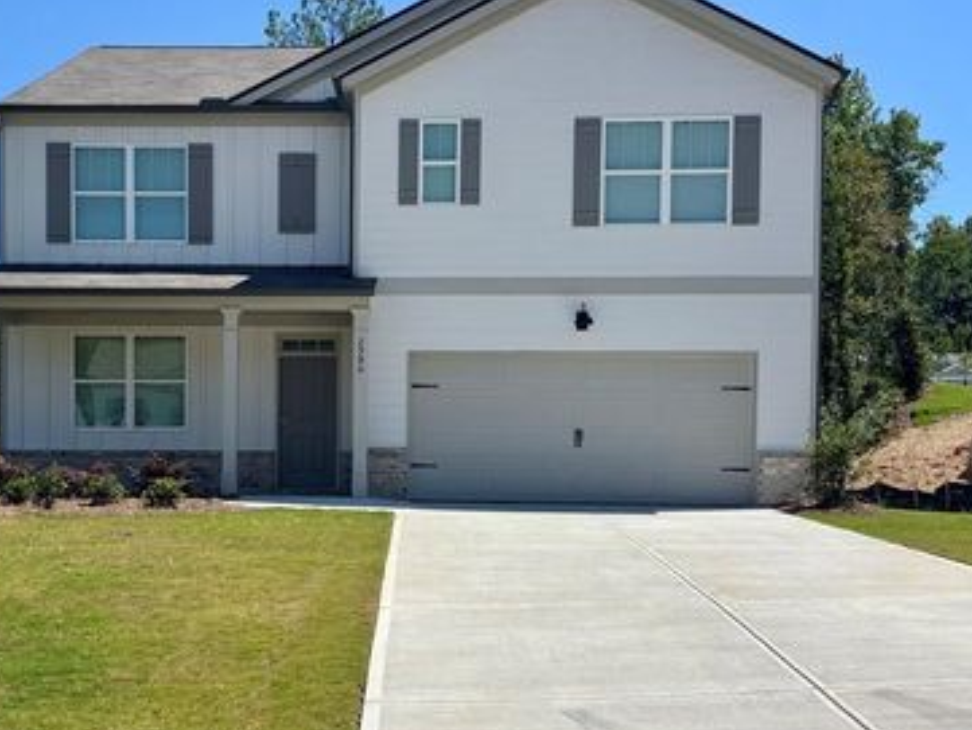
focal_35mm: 36
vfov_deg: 39.6
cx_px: 374
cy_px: 327
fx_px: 1011
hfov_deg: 50.9
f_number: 1.6
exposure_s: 1/4255
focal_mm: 5.96
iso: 50
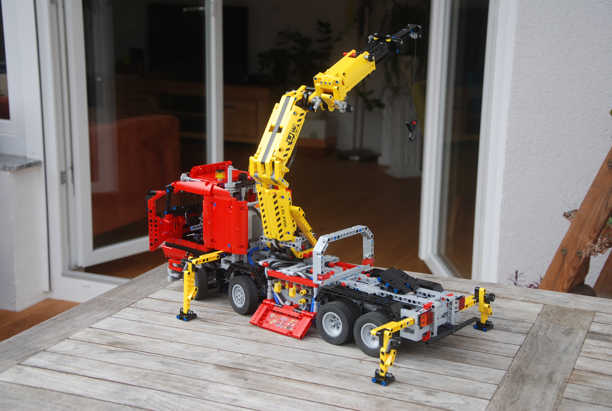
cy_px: 206
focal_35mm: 57
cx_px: 306
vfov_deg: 23.9
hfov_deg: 35.0
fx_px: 971
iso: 100
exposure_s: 1/160
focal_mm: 38
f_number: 4.5
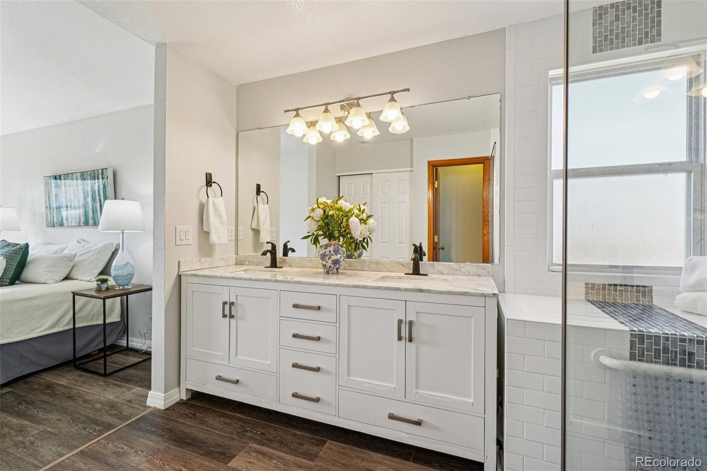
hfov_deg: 100.4
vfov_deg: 77.3
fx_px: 295
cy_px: 236
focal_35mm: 15
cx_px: 354
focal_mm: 10
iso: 400
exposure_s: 1/50
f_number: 8
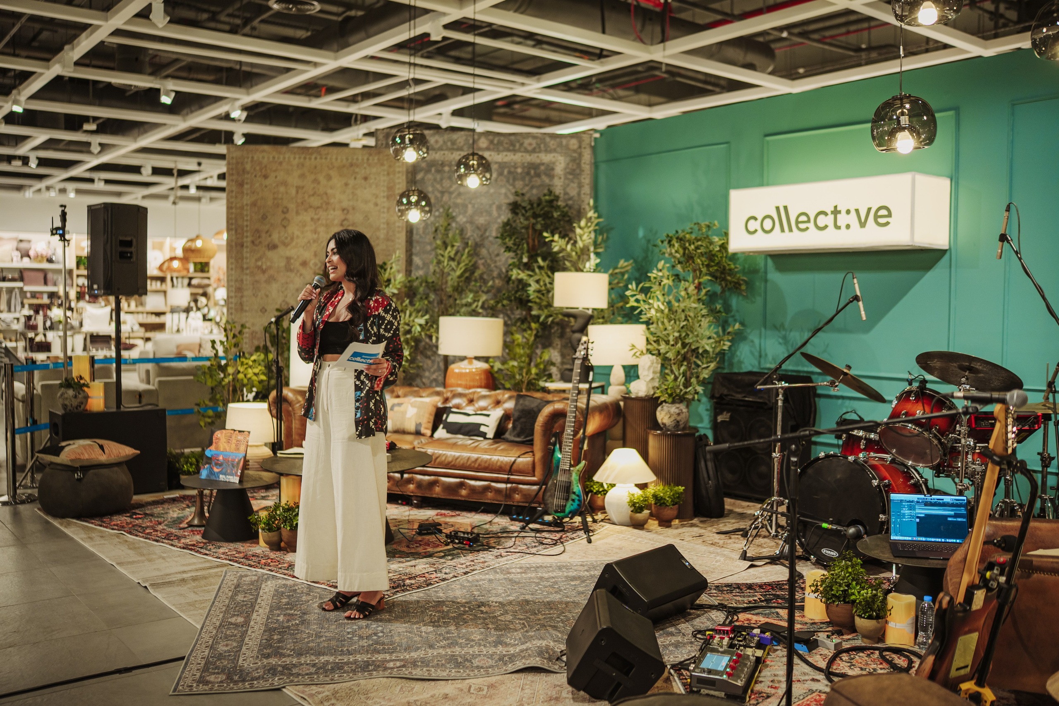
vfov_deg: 37.9
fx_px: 1030
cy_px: 353
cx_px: 530
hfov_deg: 54.4
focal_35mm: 35
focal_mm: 35
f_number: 1.4
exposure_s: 1/160
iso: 320
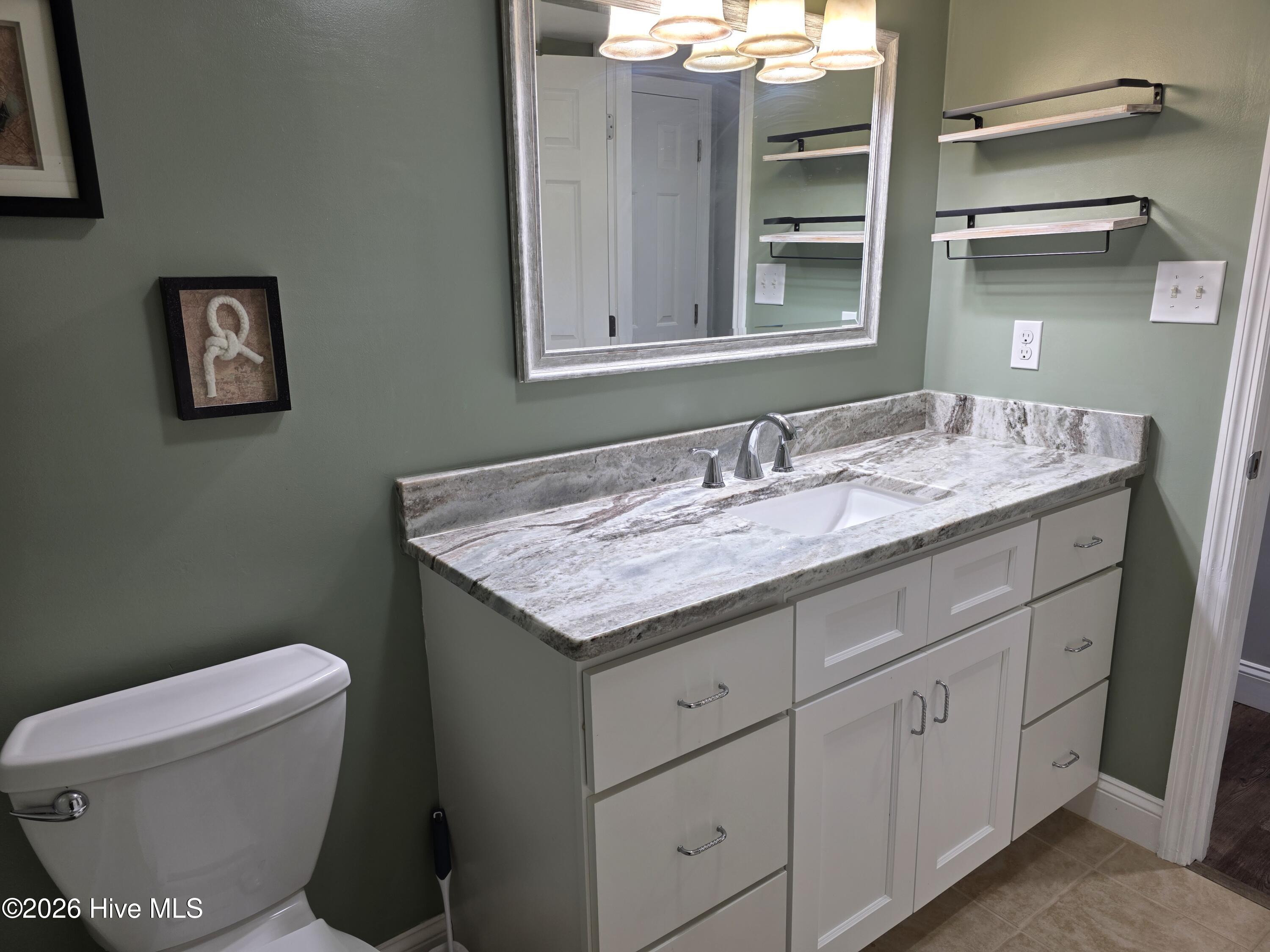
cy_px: 476
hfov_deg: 73.9
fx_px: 844
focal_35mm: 23
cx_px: 635
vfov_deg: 58.9
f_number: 1.7
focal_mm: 6.3
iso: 64
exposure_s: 1/120
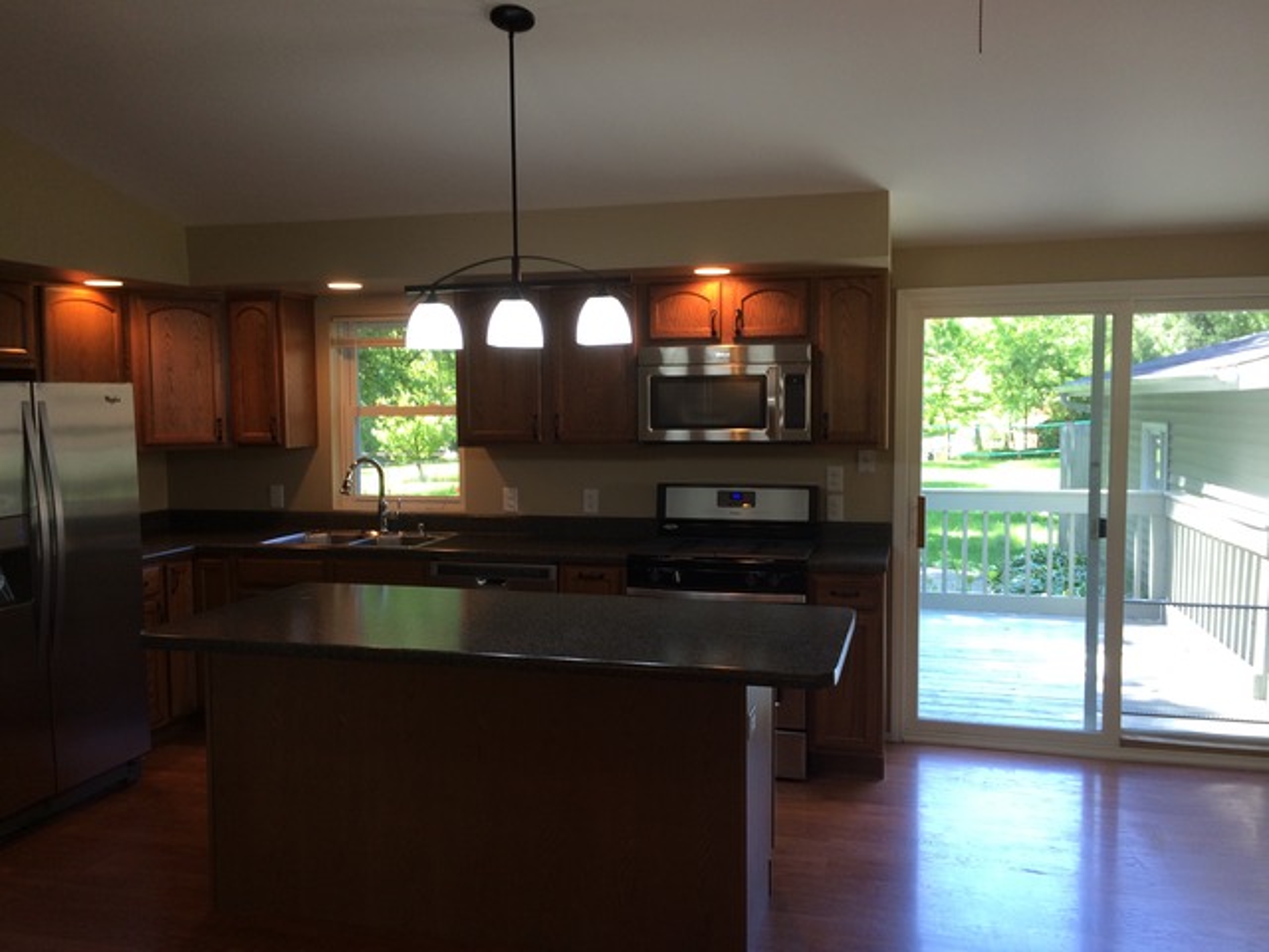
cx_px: 634
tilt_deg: -4.0
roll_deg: +0.3
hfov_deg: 61.7
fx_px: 1063
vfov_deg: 48.2
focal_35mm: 29
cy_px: 476
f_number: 2.2
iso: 40
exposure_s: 1/40
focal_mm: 4.15
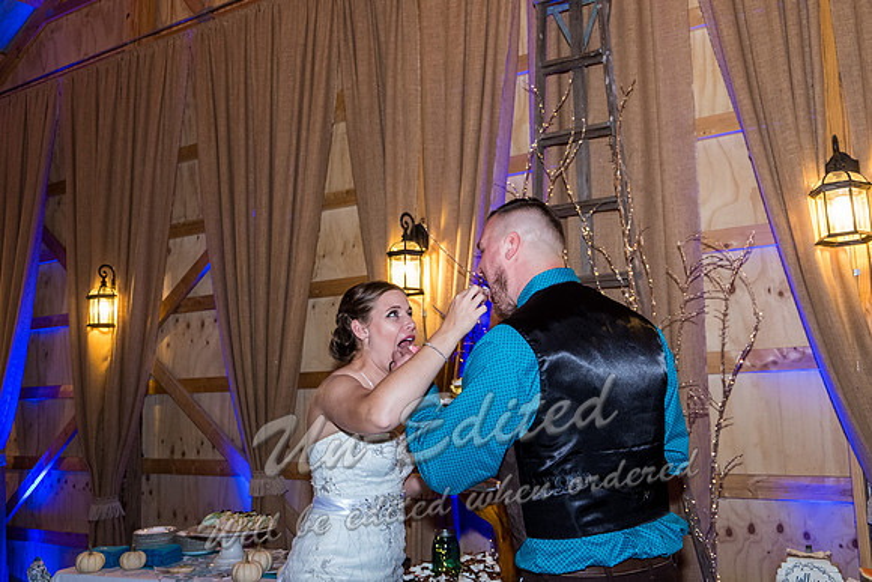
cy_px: 291
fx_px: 775
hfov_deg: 58.7
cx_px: 436
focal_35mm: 32
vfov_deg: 41.1
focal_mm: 21.4
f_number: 3.2
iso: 1600
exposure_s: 1/200
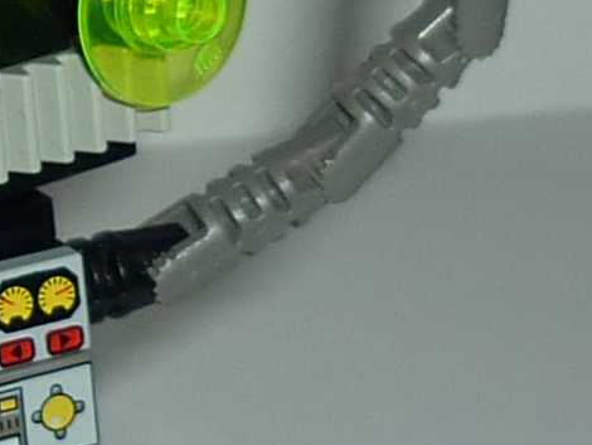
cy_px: 130
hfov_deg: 8.5
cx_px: -150
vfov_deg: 6.5
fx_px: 3918
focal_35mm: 229
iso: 100
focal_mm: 5.5
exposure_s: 1/30
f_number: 2.8
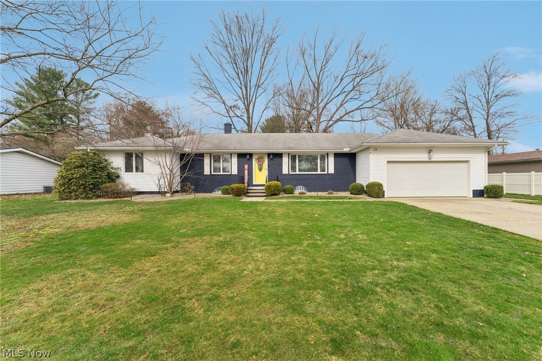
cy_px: 180
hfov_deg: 101.9
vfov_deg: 78.8
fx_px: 220
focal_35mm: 15
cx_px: 271
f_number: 8
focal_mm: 14.6
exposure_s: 1/320
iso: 200
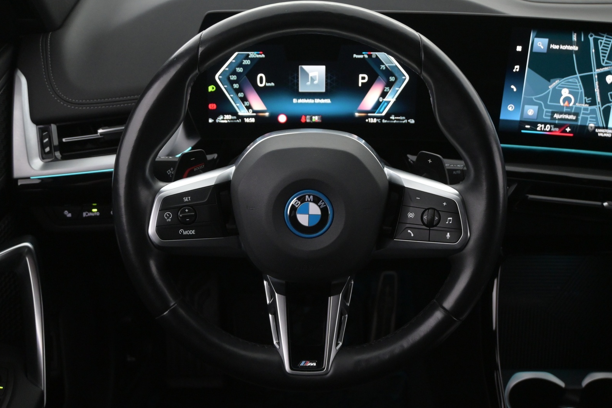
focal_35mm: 43
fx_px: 731
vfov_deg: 31.2
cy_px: 205
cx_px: 306
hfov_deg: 45.4
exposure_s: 1/50
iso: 2800
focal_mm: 28
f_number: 4.5
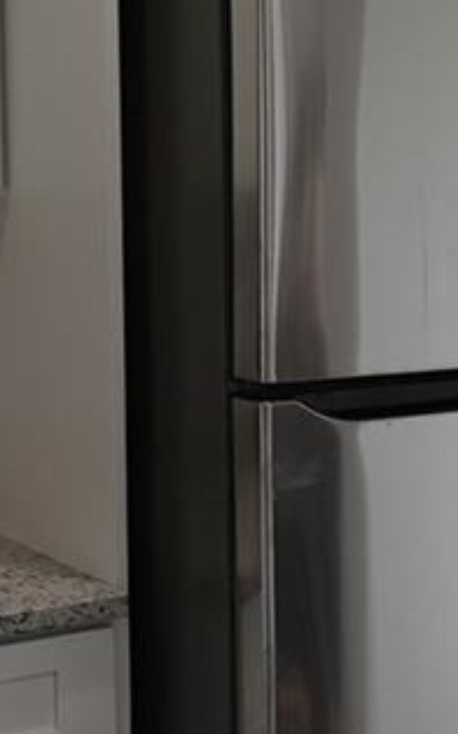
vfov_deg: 24.9
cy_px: 382
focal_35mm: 83
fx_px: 1659
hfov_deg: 15.5
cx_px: 428
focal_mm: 11
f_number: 4
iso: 320
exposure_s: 1/160
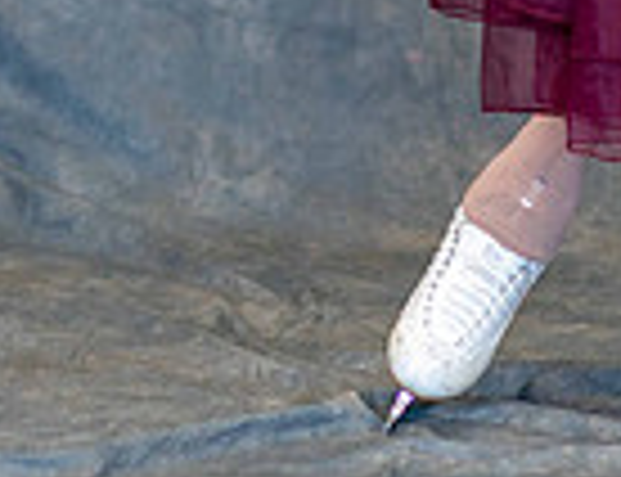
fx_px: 7420
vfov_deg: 3.6
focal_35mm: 410
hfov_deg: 4.8
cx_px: 455
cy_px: -562
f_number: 1.4
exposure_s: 1/250
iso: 640
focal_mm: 85
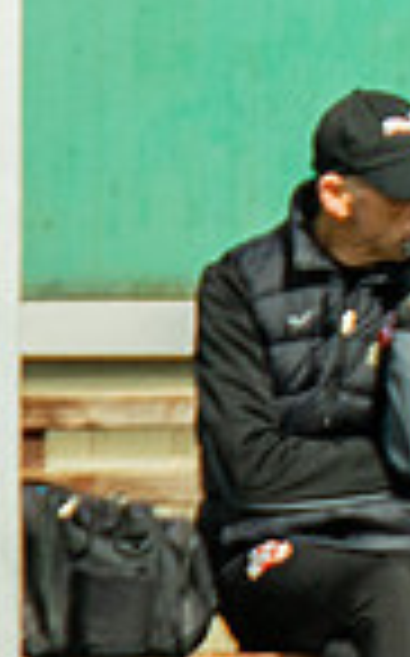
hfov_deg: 0.4
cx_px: 1665
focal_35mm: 2991
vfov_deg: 0.7
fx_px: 53579
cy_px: 285
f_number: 4
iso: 400
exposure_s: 1/2500
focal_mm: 380
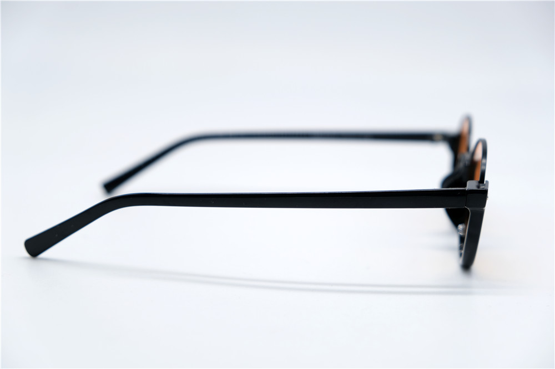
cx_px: 278
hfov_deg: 27.7
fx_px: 1125
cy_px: 184
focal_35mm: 73
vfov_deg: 18.7
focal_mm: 48.4
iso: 160
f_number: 4.5
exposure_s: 1/170
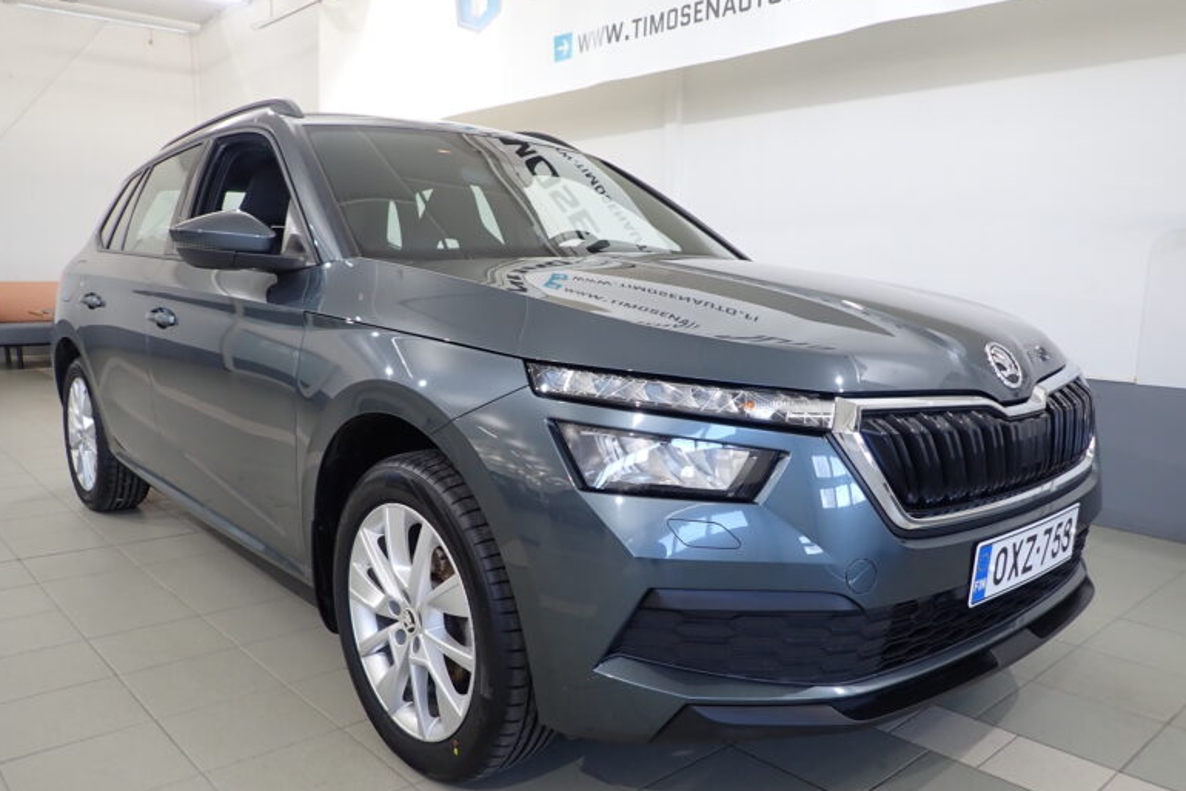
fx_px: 890
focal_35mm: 27
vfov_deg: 47.9
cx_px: 598
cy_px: 429
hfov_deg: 67.4
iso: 160
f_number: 2
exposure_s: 1/60
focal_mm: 4.5
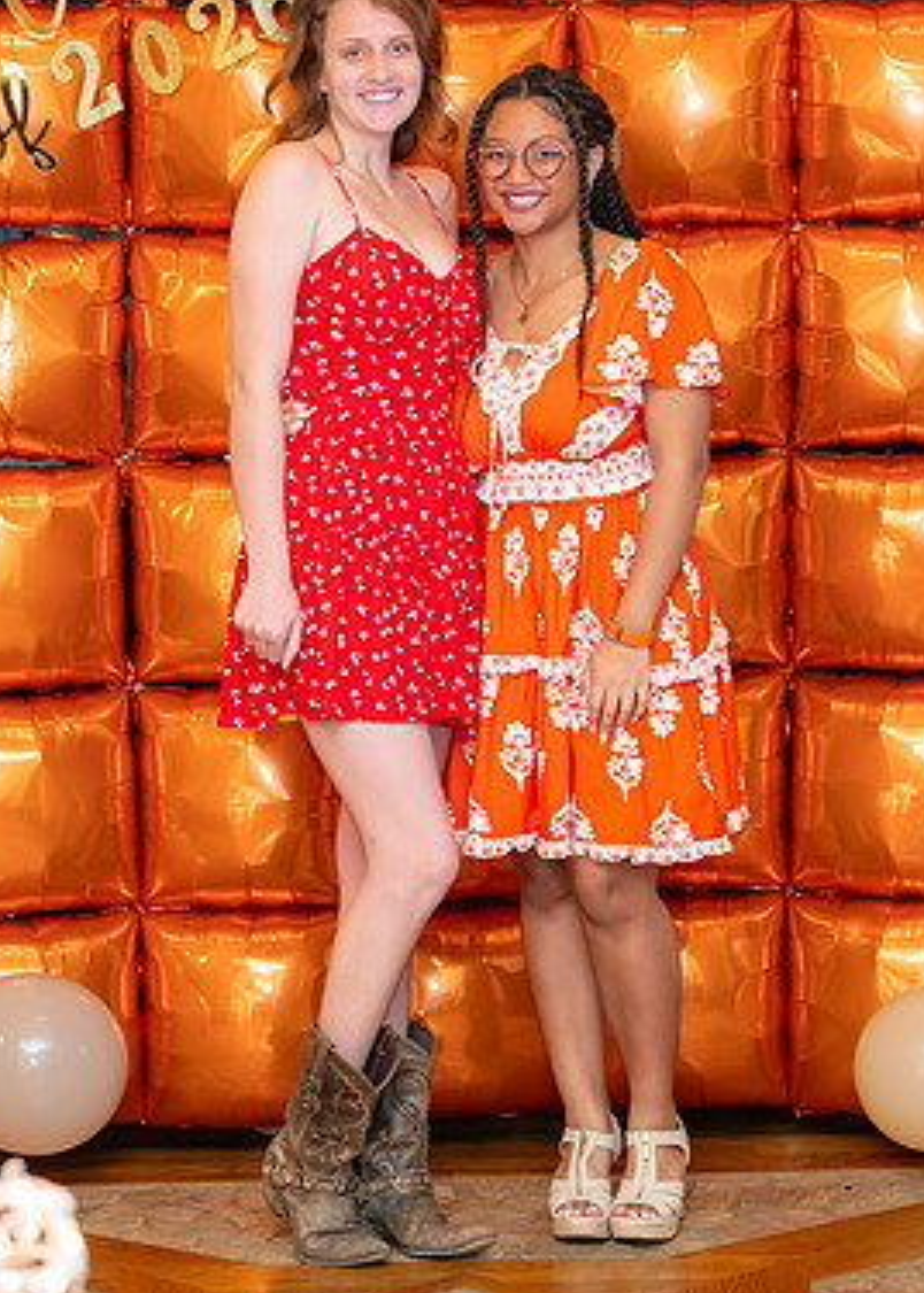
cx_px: 489
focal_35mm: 103
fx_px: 3783
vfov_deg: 19.4
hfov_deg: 13.9
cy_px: 551
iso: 1000
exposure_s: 1/400
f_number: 1.2
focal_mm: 50
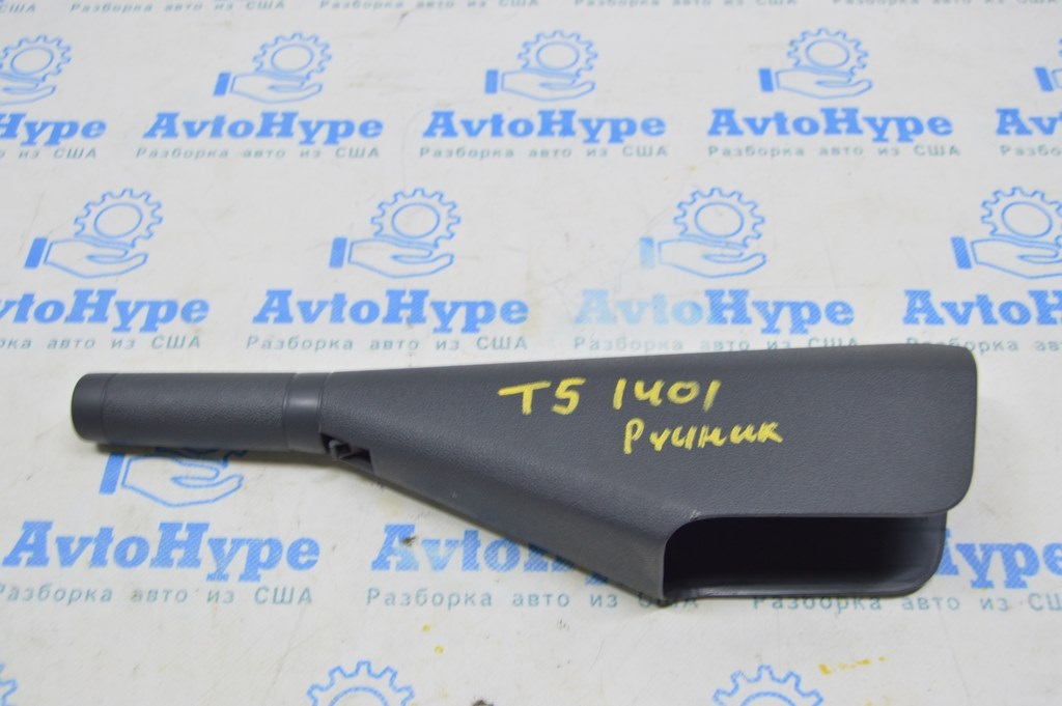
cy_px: 353
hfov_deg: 49.6
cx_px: 531
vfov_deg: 34.2
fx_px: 1150
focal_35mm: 39
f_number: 5.6
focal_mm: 26
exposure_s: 1/20
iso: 400
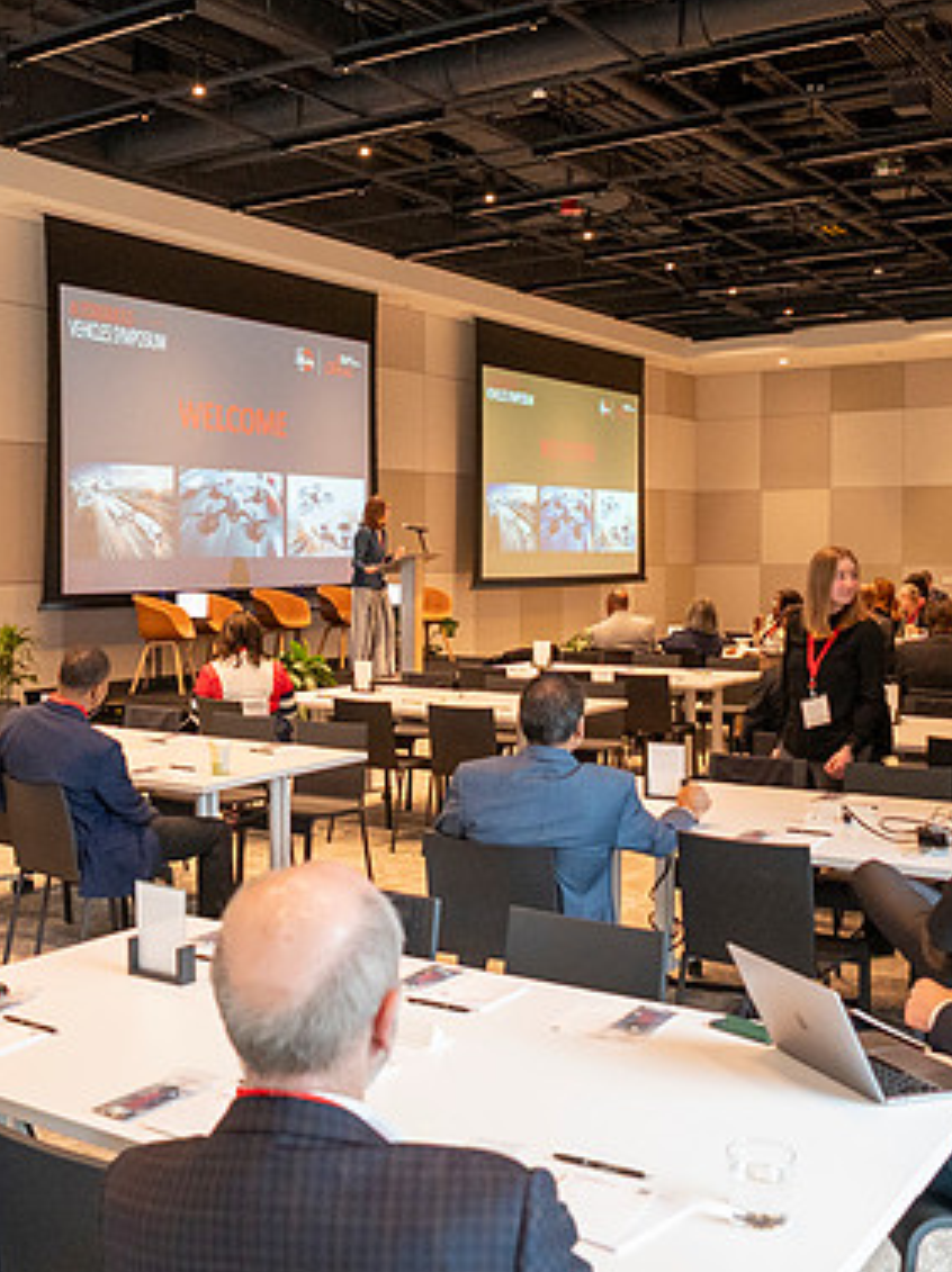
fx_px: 1469
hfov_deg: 35.5
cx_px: 300
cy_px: 629
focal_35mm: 40
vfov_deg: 46.8
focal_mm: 18
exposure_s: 1/125
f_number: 3.5
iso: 1800
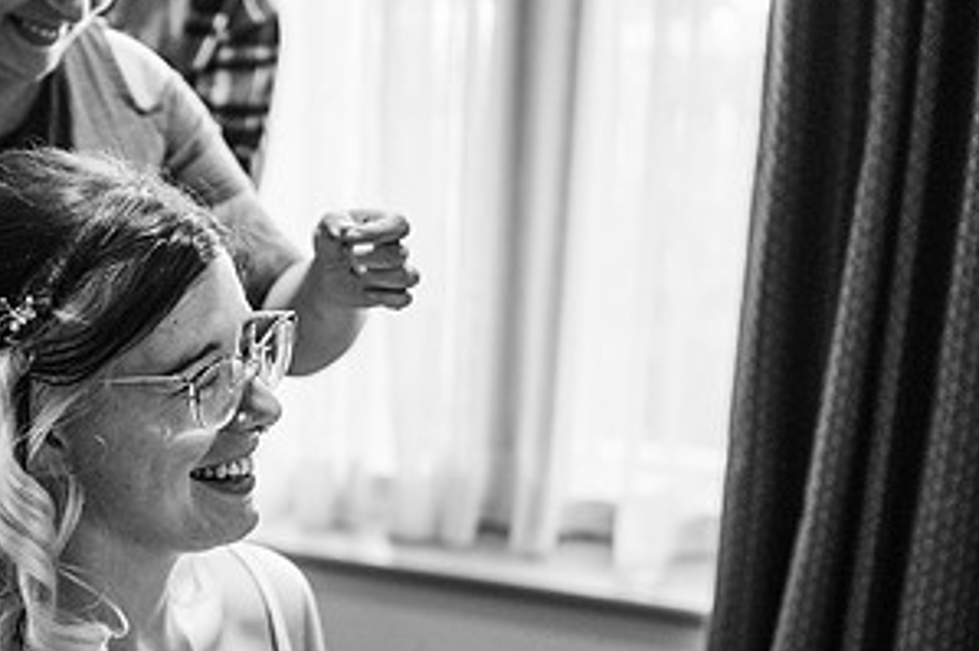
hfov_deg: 28.3
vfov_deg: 19.9
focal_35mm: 68
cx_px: 59
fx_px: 1848
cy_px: 481
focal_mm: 35
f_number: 1.8
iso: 400
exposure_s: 1/400
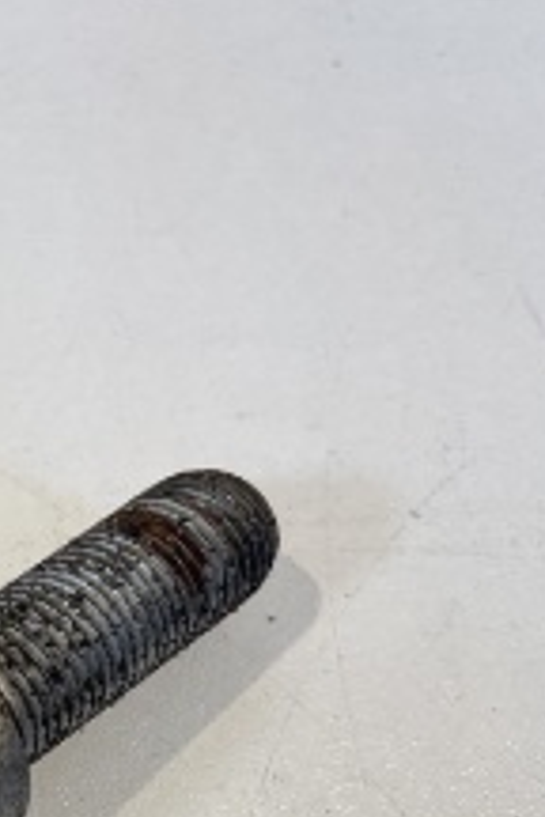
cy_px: 732
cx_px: -420
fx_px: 1567
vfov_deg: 28.2
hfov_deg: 16.6
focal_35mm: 69
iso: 50
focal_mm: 4.2
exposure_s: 1/100
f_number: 1.6
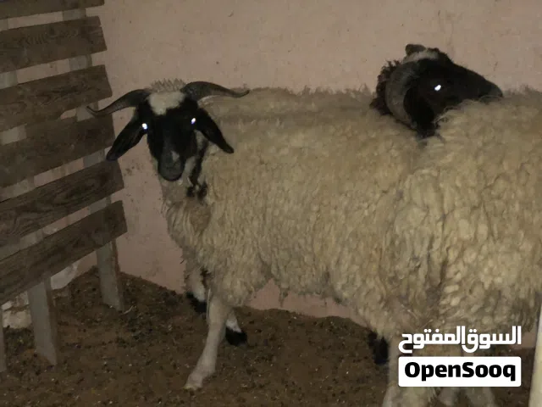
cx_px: 271
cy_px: 204
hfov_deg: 33.8
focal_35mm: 57
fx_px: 892
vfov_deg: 25.7
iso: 800
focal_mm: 6.6
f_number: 2.8
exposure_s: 1/30
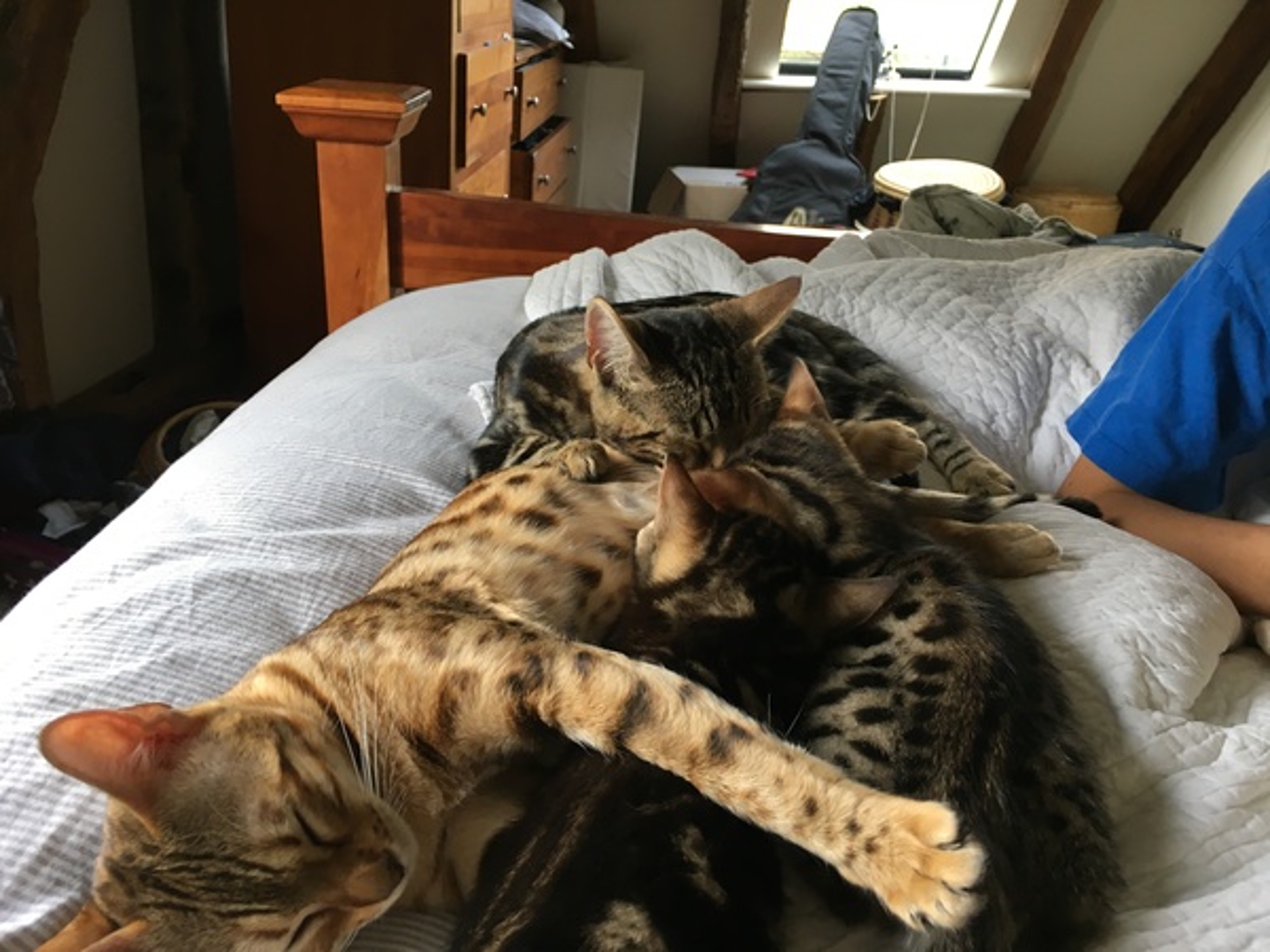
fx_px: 1064
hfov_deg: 61.7
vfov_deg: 48.2
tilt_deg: -23.5
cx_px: 635
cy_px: 476
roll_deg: -3.3
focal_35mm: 29
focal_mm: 4.15
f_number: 2.2
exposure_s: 1/33
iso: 64
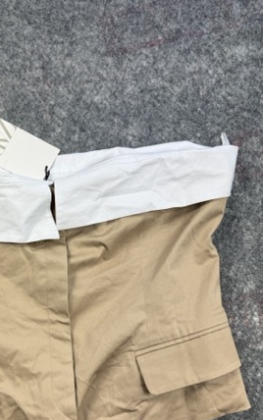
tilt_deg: -61.3
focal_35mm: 38
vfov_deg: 50.9
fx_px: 435
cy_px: 269
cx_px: 55
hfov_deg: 32.7
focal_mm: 6.76
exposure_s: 1/217
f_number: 1.78
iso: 64
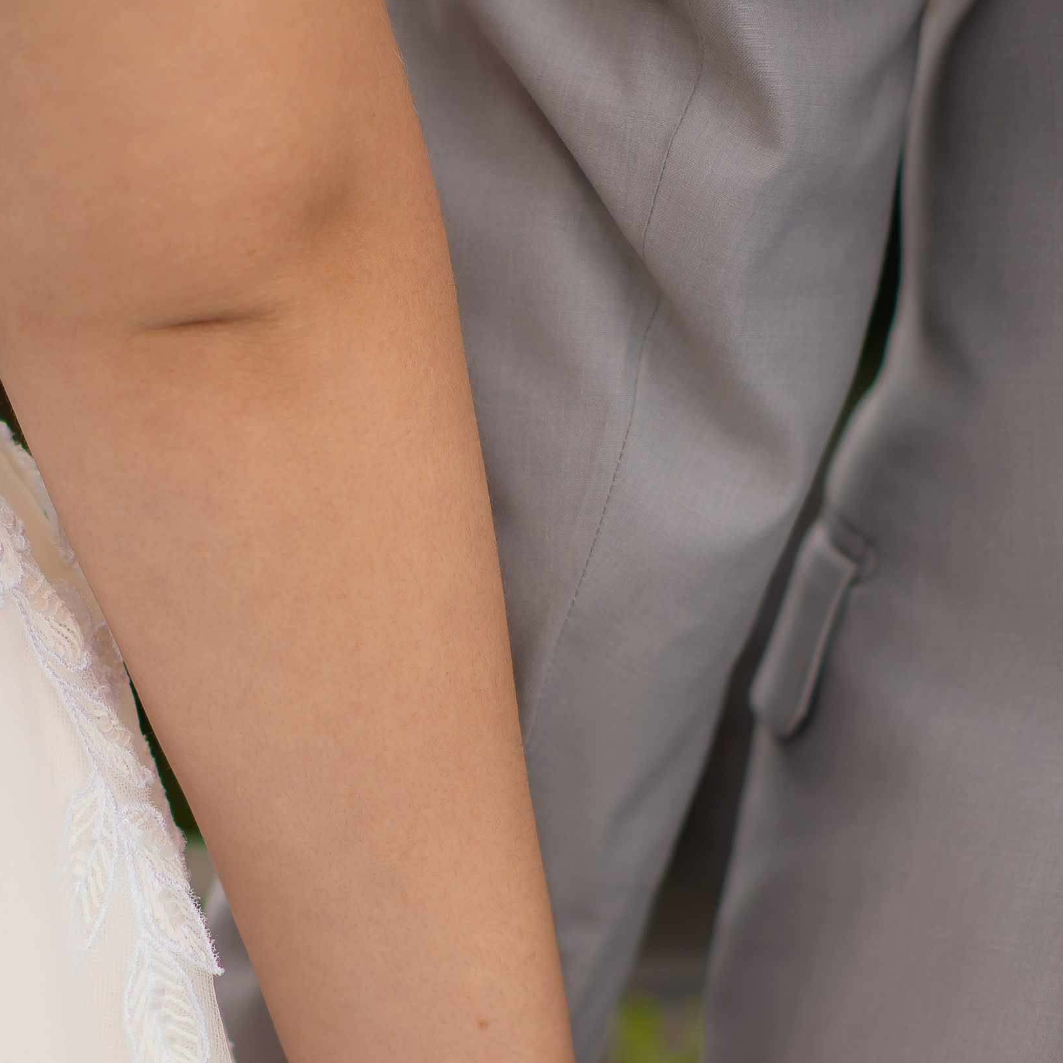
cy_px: 819
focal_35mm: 169
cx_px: 302
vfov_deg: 10.3
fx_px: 5871
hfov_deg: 10.3
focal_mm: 56
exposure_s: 1/1250
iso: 500
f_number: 1.4
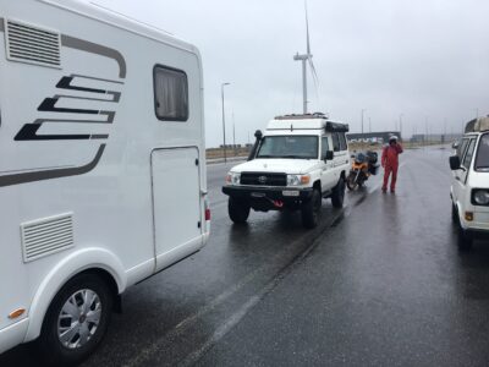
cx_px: 244
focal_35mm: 29
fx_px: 410
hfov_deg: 61.7
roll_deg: +2.0
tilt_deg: -4.5
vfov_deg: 48.2
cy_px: 184
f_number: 2.2
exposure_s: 1/342
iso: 25
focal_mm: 4.15
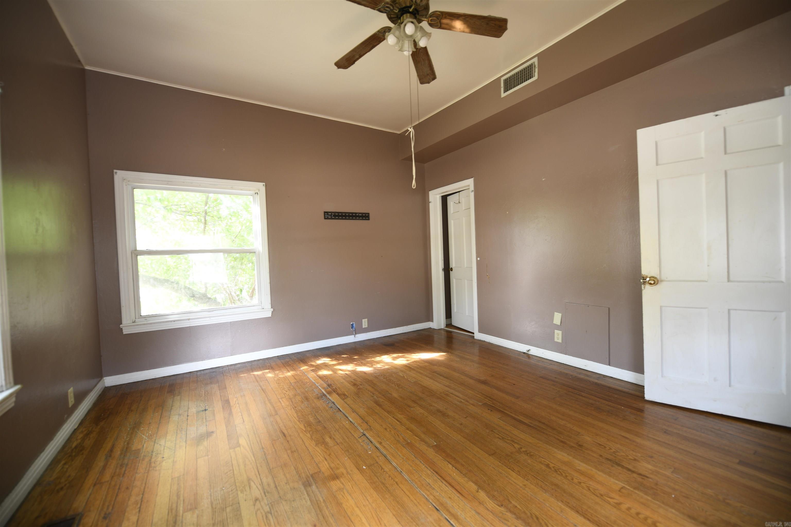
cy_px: 264
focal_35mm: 14
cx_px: 396
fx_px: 308
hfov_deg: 104.3
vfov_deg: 81.2
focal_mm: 14
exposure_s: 1/15
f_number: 2.8
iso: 200
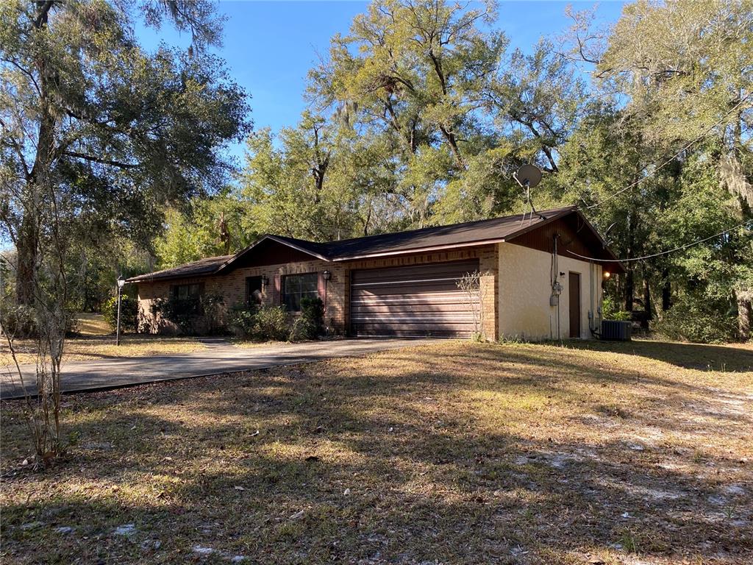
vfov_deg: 53.1
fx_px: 566
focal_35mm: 26
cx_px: 376
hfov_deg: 67.3
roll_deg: +0.0
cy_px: 282
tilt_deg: +4.6
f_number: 1.8
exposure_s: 1/568
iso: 32
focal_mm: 4.25
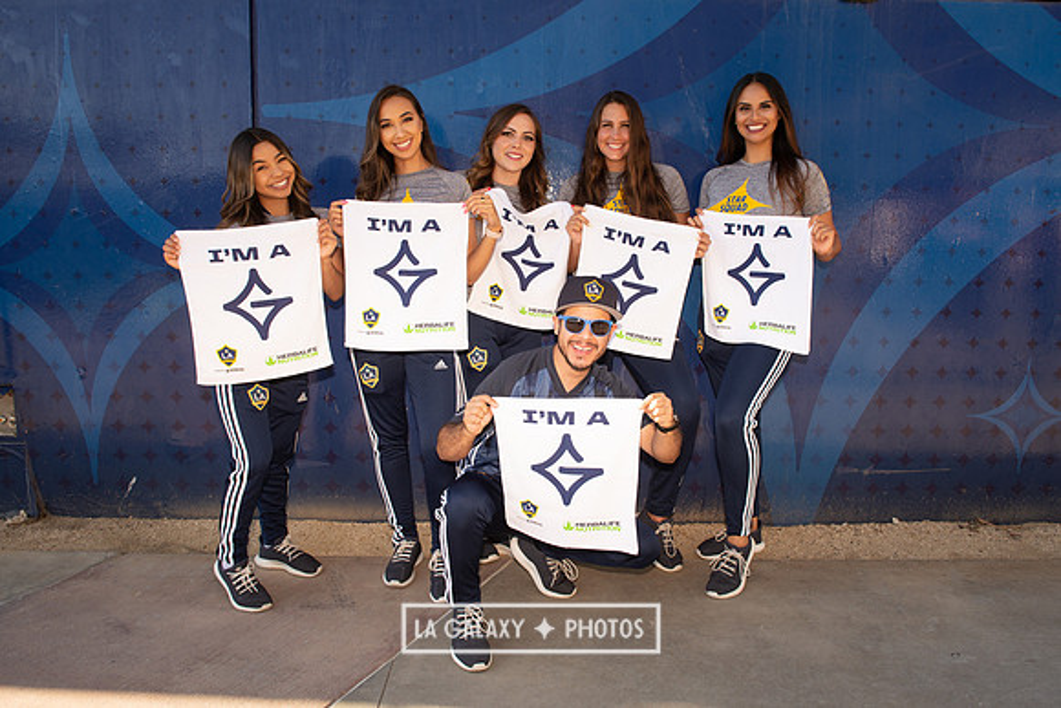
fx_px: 794
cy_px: 331
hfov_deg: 67.5
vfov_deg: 48.0
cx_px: 542
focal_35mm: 27
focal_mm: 24
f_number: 5.6
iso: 200
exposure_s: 1/320
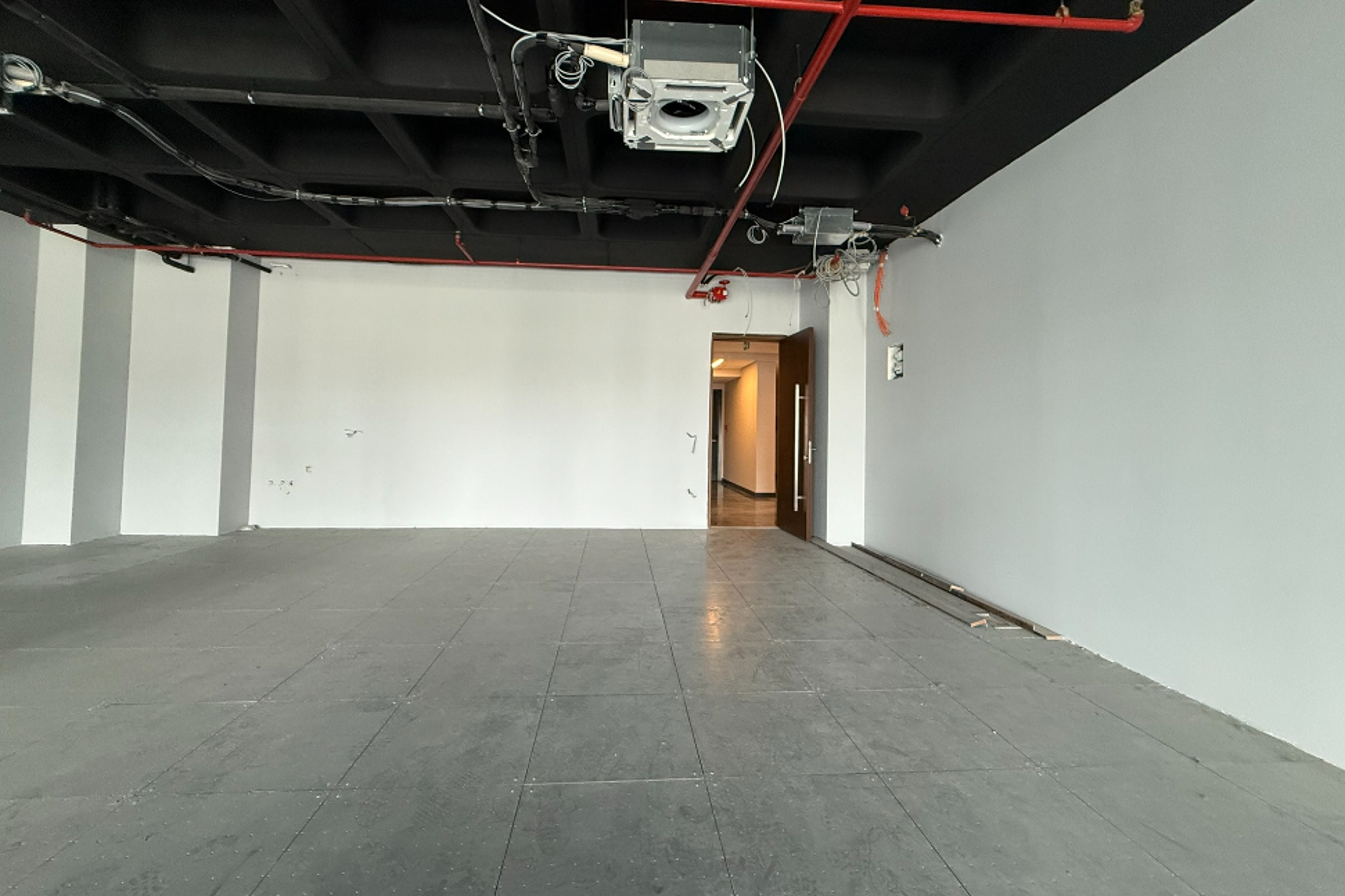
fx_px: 560
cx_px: 658
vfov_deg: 77.2
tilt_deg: +1.9
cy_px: 411
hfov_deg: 100.4
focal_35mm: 15
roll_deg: -1.1
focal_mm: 2.22
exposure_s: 1/99
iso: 320
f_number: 2.2
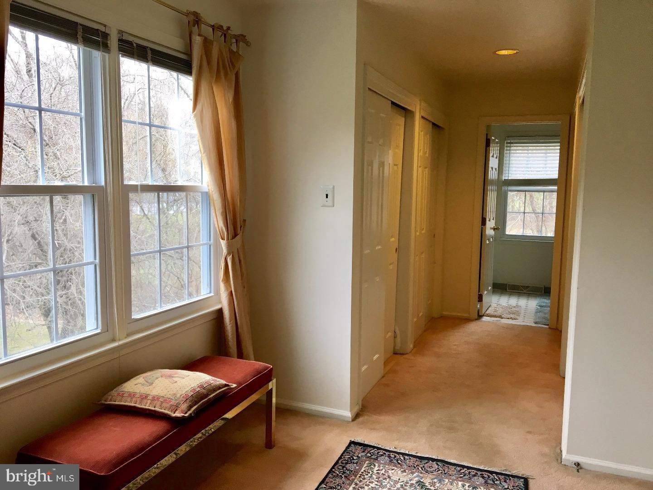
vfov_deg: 48.2
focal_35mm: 29
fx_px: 547
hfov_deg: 61.7
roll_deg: -0.1
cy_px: 245
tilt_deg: -6.2
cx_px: 326
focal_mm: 4.15
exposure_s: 1/40
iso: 25
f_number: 2.2
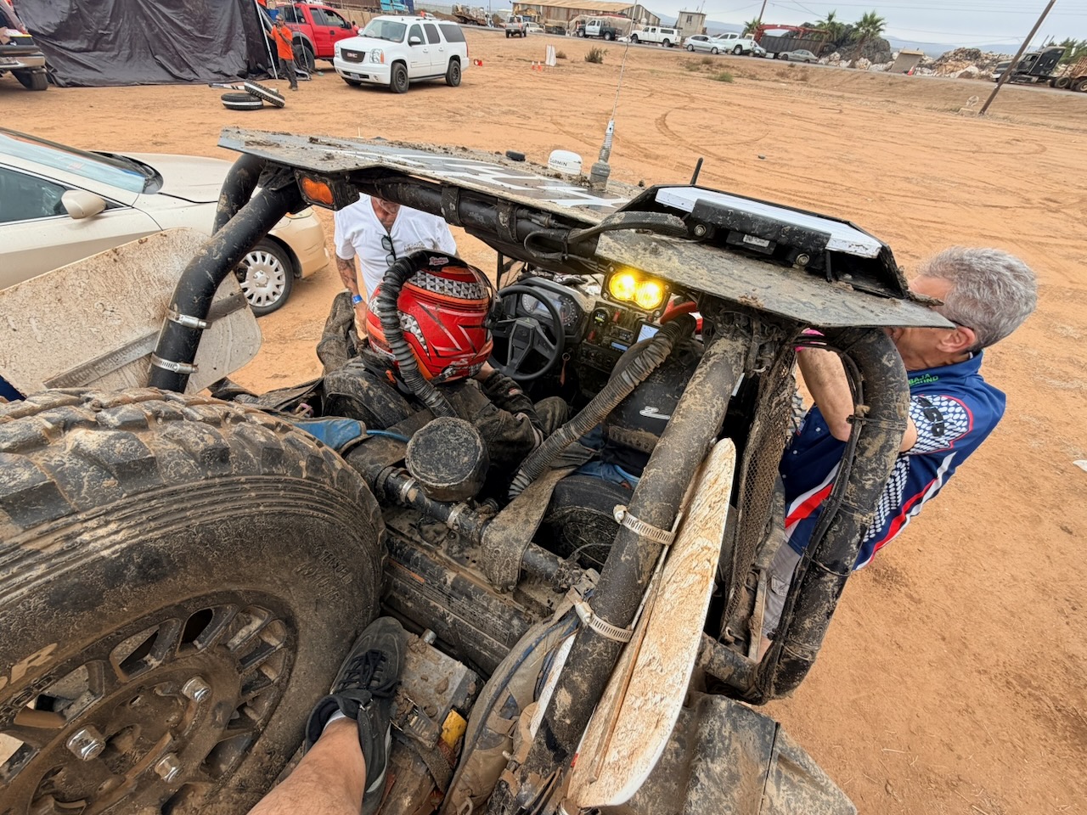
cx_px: 544
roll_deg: -5.2
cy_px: 408
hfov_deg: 102.1
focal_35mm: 14
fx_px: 440
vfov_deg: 85.7
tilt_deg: -41.1
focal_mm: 2.22
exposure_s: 1/183
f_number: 2.2
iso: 40
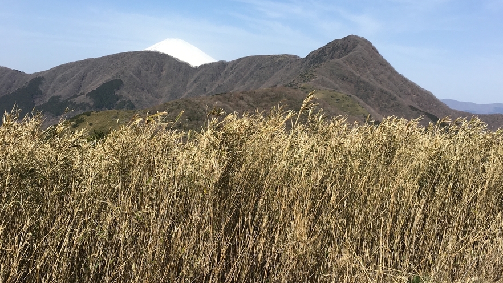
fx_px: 573
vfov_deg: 27.5
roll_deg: -2.6
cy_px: 88
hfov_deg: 47.4
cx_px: 250
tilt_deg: +0.7
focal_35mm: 43
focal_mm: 4.15
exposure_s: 1/1923
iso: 25
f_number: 2.2
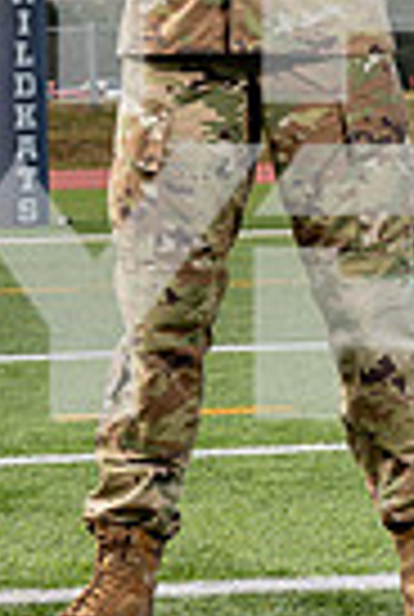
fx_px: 2866
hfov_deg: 8.3
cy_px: -31
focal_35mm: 167
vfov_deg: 12.1
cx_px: 212
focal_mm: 51
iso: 320
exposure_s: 1/250
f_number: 10
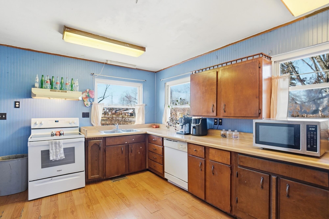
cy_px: 110
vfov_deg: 72.0
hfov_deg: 95.0
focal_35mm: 16
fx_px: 151
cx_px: 164
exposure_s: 1/250
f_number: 4
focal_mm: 11
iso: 100
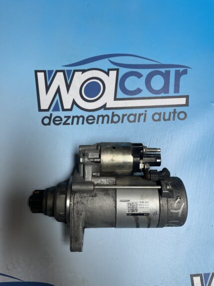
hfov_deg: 54.9
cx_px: 107
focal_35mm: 25
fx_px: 206
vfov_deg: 69.4
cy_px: 143
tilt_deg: -80.8
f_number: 1.6
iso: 100
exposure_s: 1/121
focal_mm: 5.1
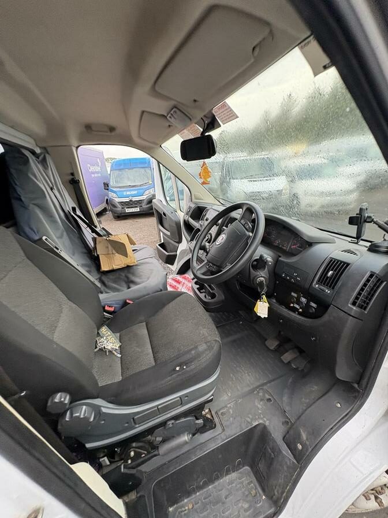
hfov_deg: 85.7
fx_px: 209
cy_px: 259
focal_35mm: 14
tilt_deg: -9.1
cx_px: 194
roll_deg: +0.7
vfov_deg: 102.1
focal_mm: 2.22
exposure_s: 1/99
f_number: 2.2
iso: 160
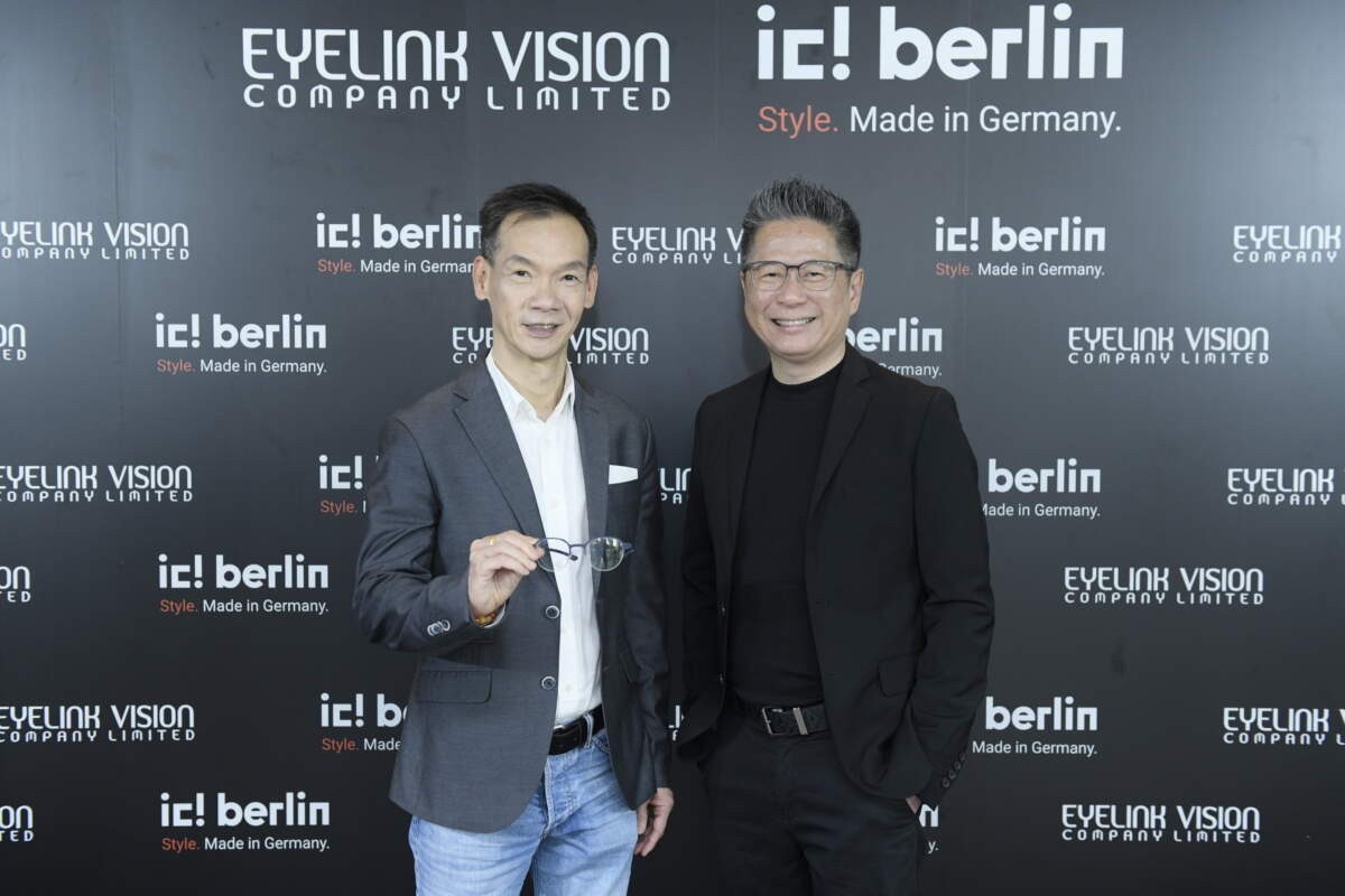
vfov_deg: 33.4
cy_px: 448
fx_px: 1494
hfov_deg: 48.5
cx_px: 672
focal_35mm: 40
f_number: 4
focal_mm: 40
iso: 1600
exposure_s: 1/250
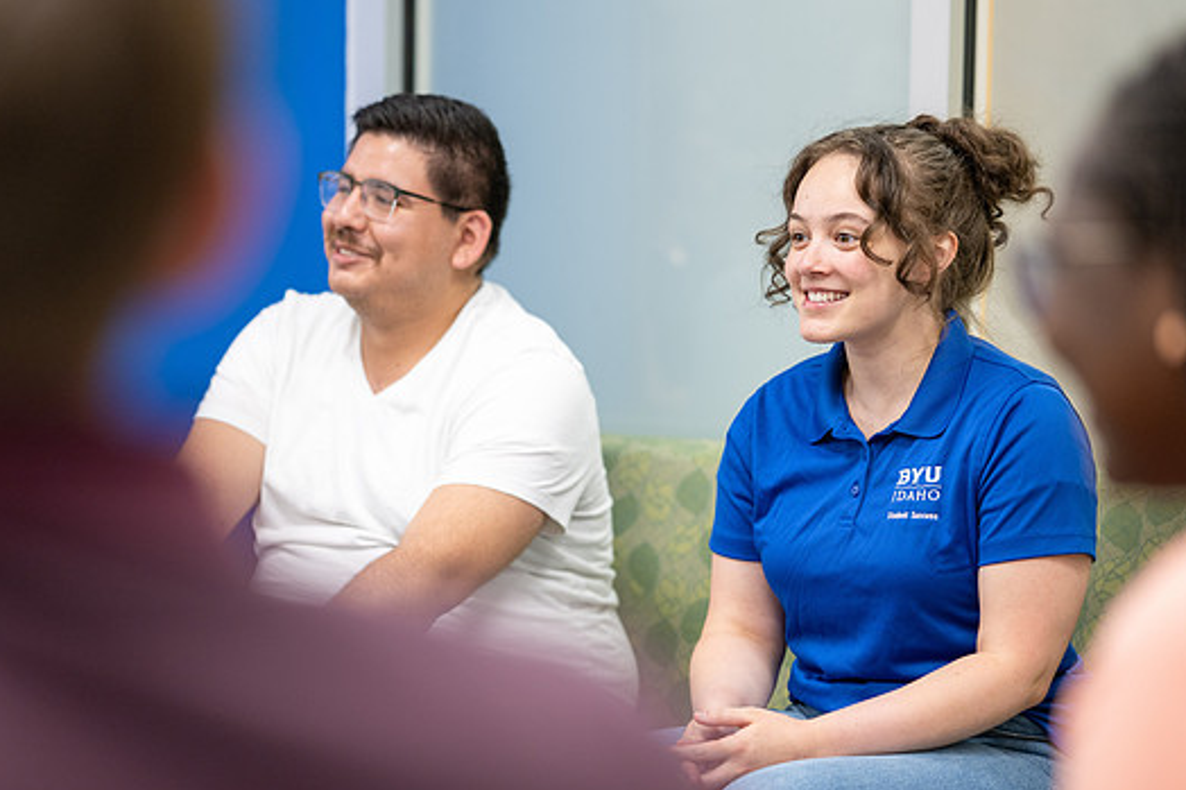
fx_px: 3590
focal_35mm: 109
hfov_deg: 18.8
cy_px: 452
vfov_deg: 12.6
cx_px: 523
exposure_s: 1/200
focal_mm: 85
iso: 400
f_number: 1.8
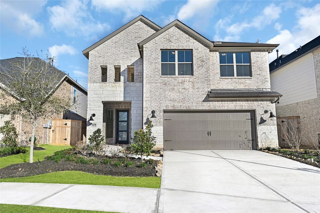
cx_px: 160
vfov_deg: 53.1
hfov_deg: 73.8
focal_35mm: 24
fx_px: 213
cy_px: 106
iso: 200
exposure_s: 1/320
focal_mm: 24
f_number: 11
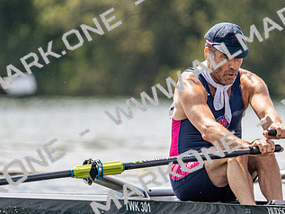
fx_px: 7750
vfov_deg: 1.6
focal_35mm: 941
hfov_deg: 2.1
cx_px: 216
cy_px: 128
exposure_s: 1/1600
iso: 320
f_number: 6.3
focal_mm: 535
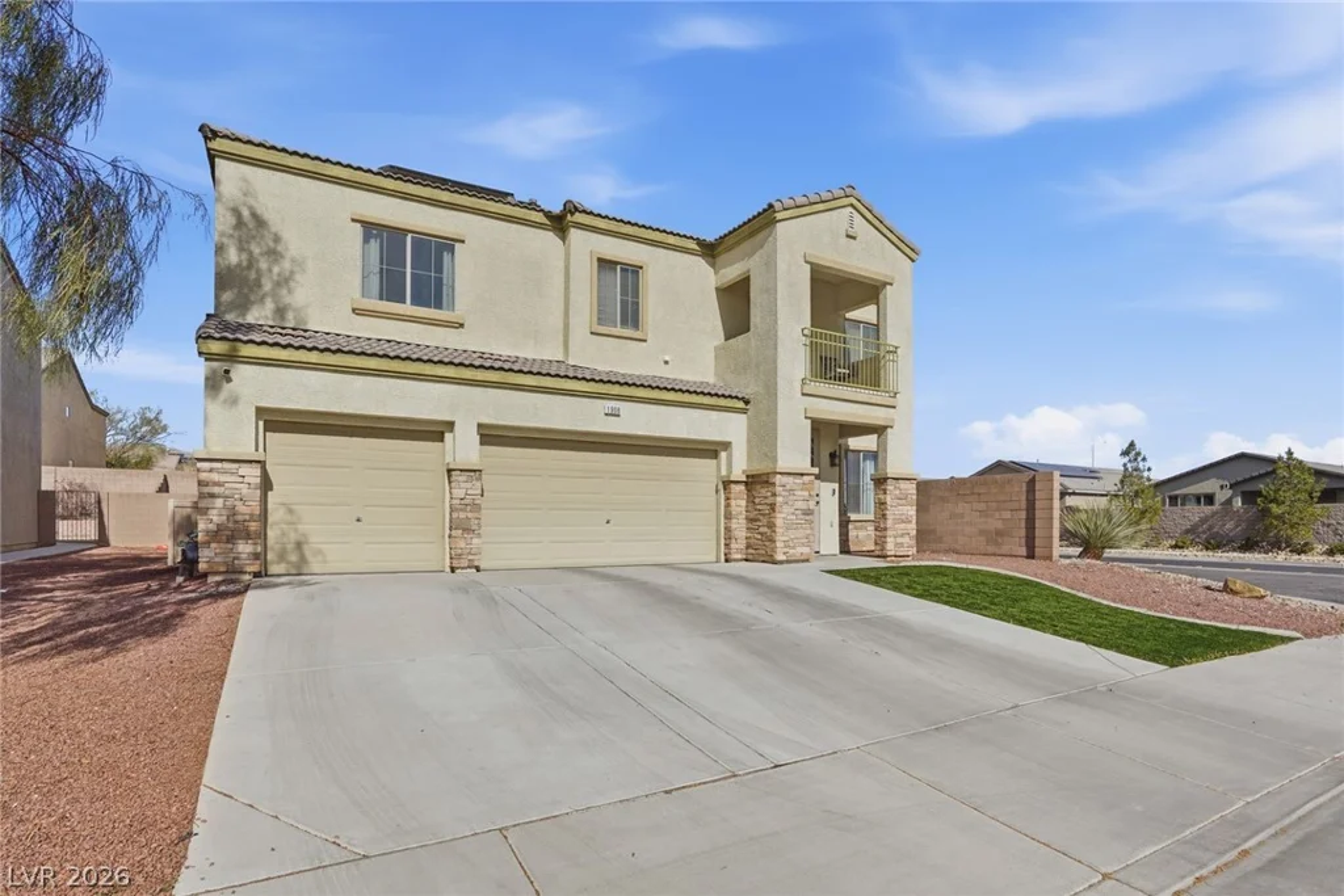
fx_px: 597
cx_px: 672
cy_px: 448
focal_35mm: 16
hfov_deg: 96.7
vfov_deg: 73.8
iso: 250
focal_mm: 16
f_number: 9
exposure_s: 1/6400
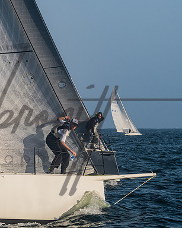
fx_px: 1644
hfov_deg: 6.3
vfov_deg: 7.9
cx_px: 65
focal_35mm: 244
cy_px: 92
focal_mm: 145
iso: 400
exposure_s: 1/1250
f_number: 8
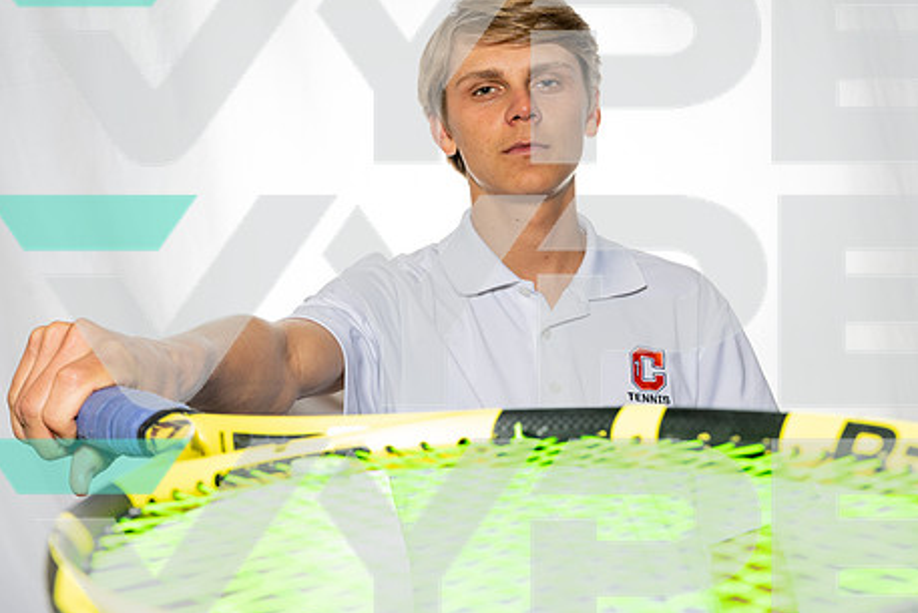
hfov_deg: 38.2
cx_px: 498
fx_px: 1326
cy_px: 302
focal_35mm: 52
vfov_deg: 26.0
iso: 100
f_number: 8
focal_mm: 41
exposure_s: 1/250
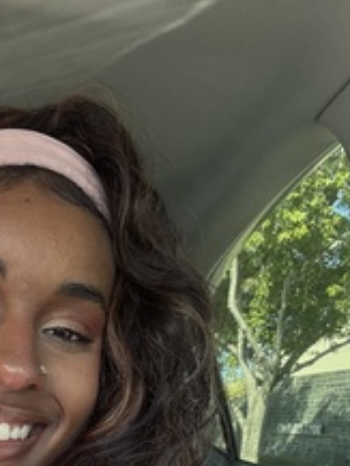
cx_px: -1
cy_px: 494
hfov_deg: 26.1
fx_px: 714
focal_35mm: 53
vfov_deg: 32.4
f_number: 1.9
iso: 64
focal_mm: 2.69
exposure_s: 1/122
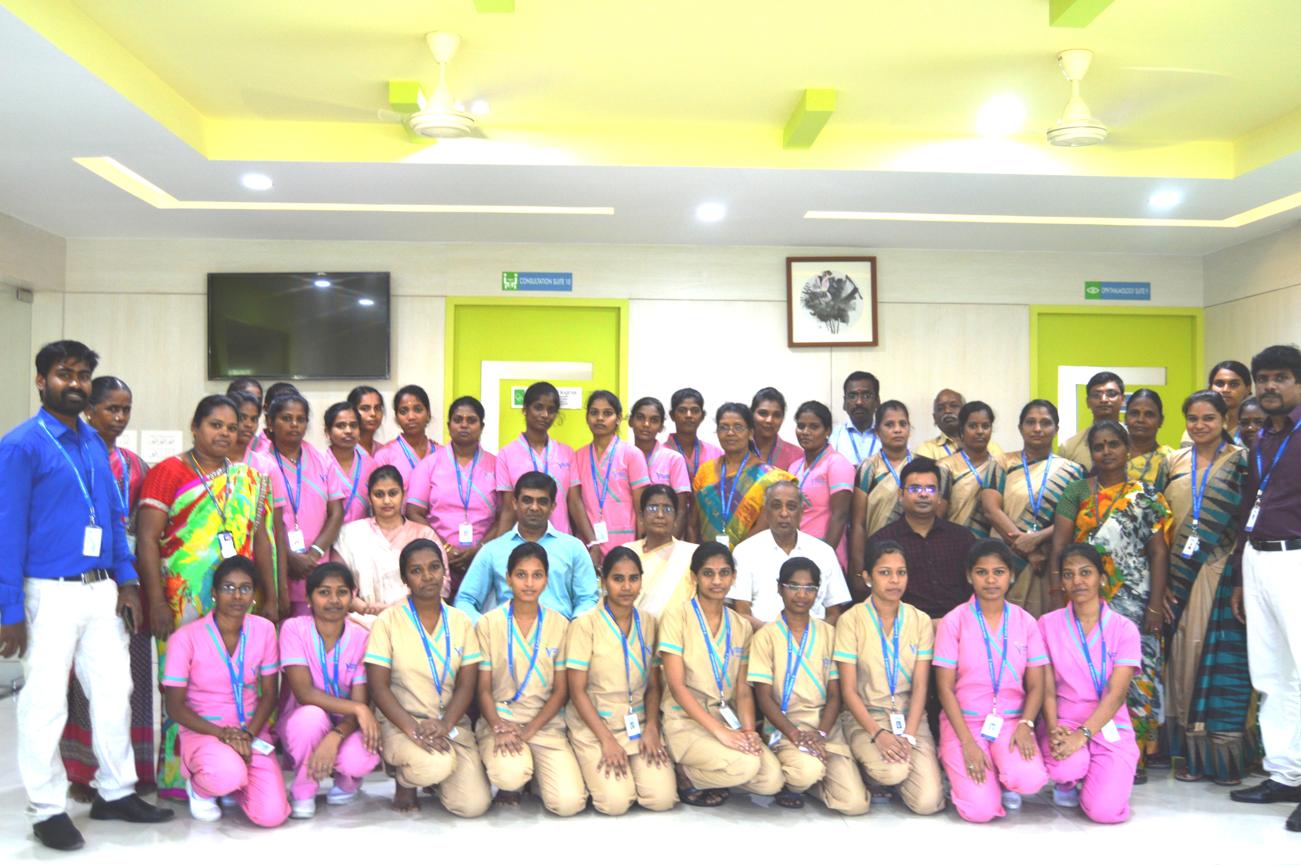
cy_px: 432
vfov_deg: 38.3
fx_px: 1246
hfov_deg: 55.1
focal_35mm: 34
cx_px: 650
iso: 450
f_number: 3.8
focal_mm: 23
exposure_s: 1/60
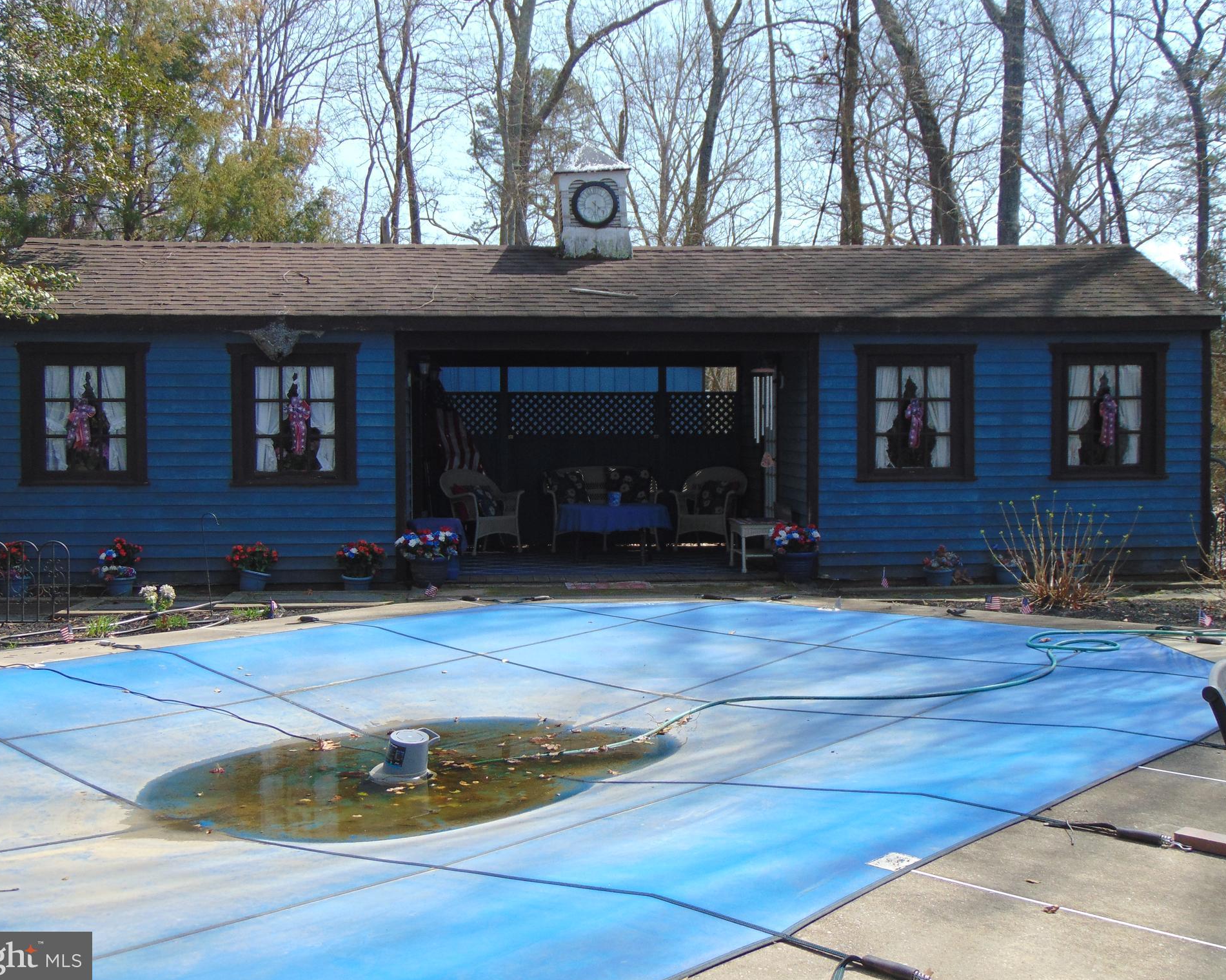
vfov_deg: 36.5
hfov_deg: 44.8
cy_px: 490
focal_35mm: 41
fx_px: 1488
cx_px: 591
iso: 80
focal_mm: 6.9
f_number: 3.3
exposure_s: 1/640
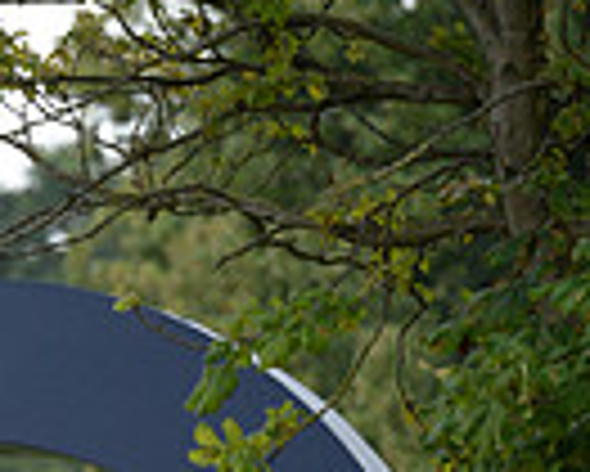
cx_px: -572
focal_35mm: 1540
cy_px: 661
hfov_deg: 1.3
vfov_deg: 1.0
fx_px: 26911
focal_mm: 370
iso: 1000
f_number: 5.6
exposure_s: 1/800
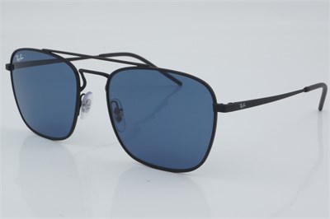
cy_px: 110
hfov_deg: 27.0
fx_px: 687
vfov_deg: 18.2
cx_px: 165
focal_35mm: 75
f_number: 29
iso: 100
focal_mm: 50
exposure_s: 1/4
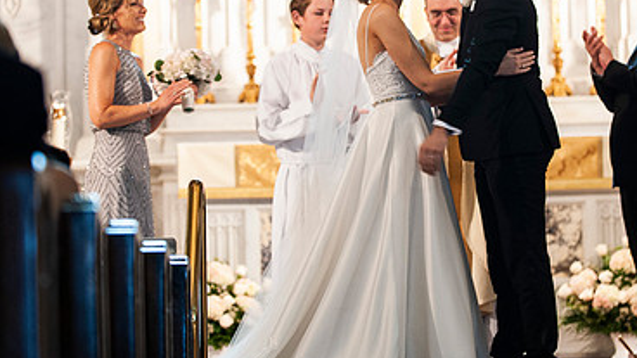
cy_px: 90
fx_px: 2398
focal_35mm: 142
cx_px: 405
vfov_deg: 8.5
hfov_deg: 15.1
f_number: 2.8
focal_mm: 86
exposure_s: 1/100
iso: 1600
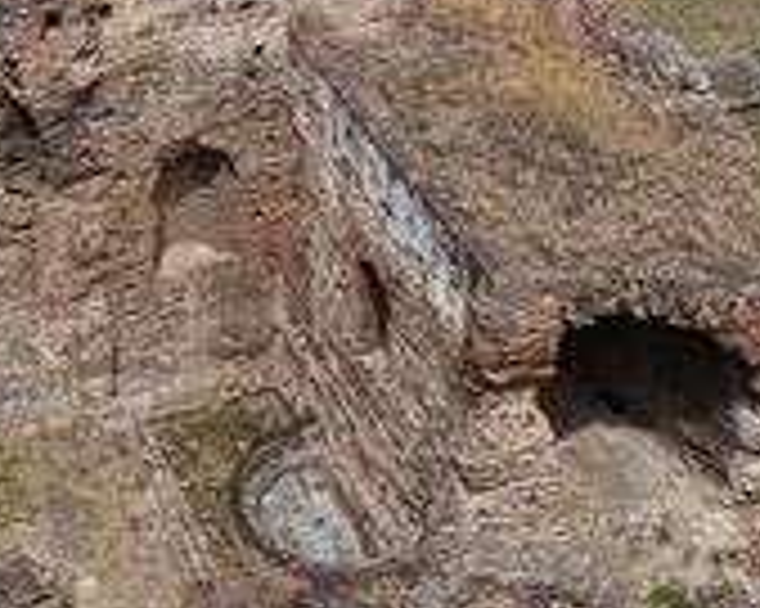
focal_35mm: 85
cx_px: 216
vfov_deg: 16.2
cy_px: -356
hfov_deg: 22.3
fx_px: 1911
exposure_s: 1/377
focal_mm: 6.14
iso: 50
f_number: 1.6
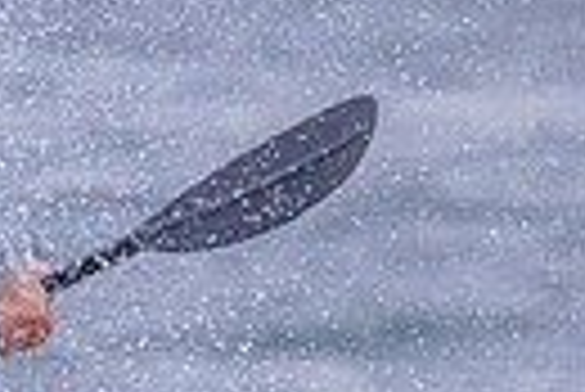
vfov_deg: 0.4
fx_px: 58012
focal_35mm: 3566
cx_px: 94
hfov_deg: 0.6
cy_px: 556
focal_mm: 800
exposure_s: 1/1600
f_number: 11
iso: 1800
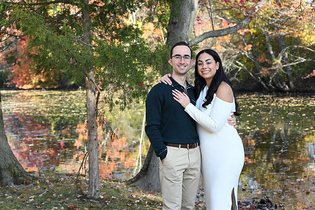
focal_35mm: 85
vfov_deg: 16.1
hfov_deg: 23.9
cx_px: 158
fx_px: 744
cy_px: 105
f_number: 7.1
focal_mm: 85
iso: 320
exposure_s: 1/160
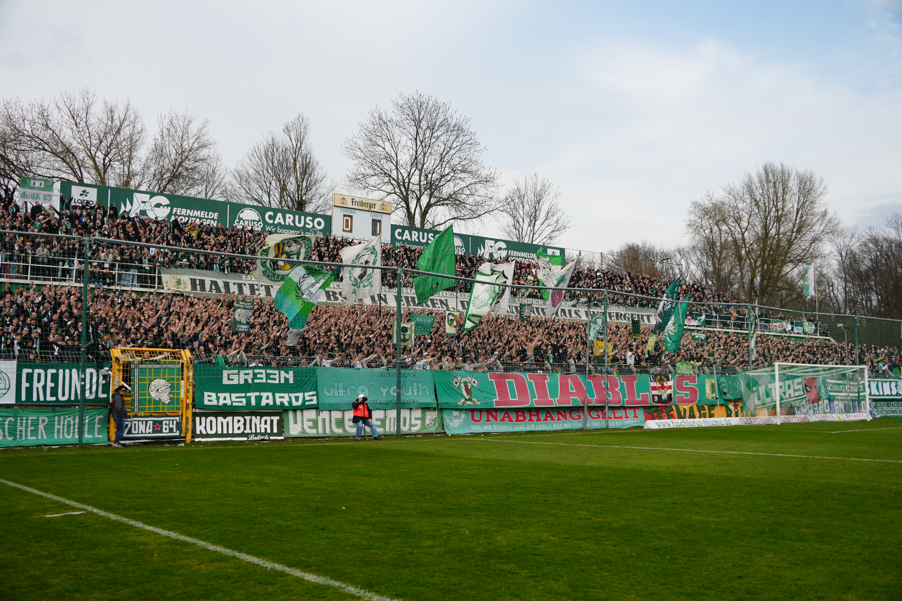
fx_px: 902
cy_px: 300
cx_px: 451
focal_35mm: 36
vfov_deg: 36.9
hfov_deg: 53.1
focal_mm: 24
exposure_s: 1/320
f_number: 5
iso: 100
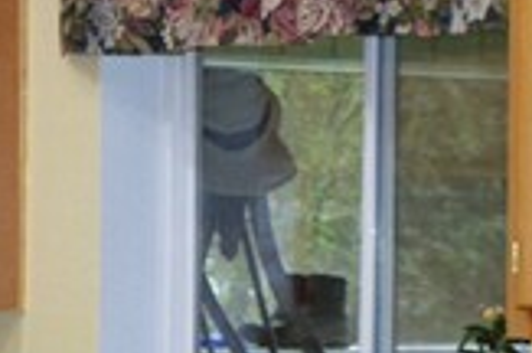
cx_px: -410
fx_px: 4130
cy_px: 281
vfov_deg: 4.9
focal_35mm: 280
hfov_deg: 7.2
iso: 320
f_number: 4.2
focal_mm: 28
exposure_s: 1/30
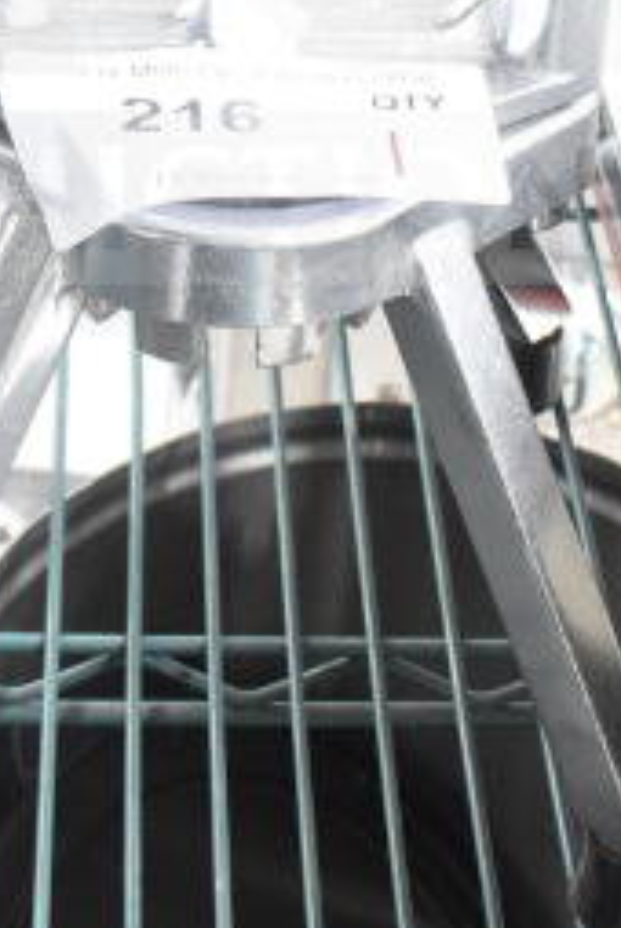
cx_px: 307
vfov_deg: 20.3
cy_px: -7
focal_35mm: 97
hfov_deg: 14.1
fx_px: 2503
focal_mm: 18
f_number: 5
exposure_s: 1/100
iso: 1600
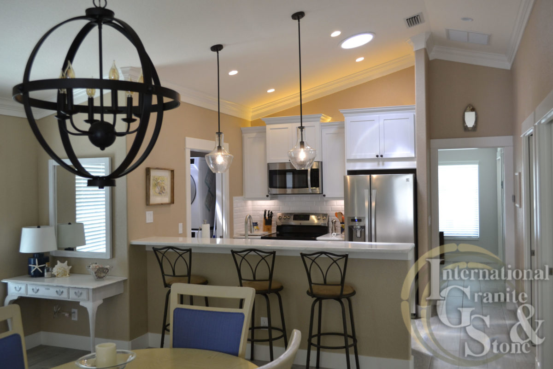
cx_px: 276
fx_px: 507
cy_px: 184
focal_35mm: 33
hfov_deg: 57.2
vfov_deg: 40.0
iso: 400
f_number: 3.8
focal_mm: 22
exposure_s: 1/60
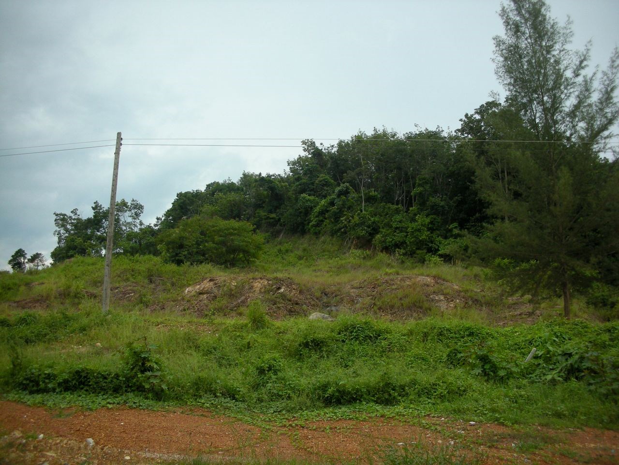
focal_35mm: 35
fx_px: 626
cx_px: 310
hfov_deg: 52.6
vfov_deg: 40.7
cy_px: 232
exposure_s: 1/124
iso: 81
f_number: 7.9
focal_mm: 5.8
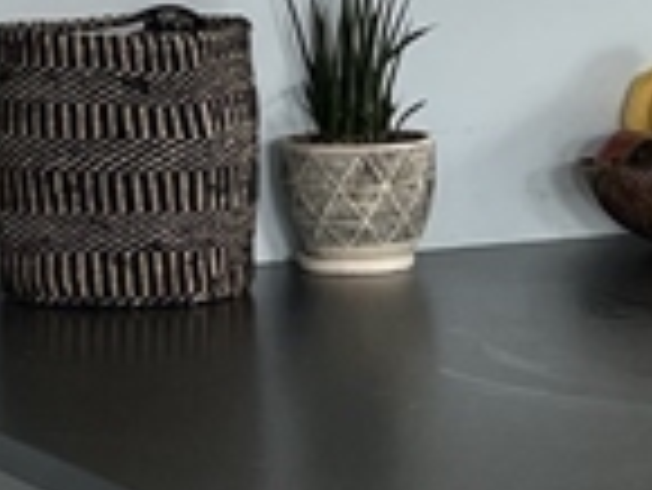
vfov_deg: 8.1
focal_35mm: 184
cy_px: 202
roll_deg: +0.2
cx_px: 841
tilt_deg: -7.7
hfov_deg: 10.5
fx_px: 3469
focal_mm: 5.1
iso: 100
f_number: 1.6
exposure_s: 1/121
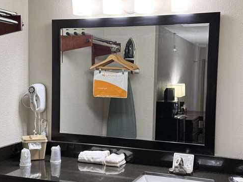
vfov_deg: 28.5
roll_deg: -0.9
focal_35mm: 51
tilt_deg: -3.6
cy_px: 103
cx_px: 119
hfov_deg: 37.5
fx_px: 358
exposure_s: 1/60
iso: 125
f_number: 1.78
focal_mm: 6.76
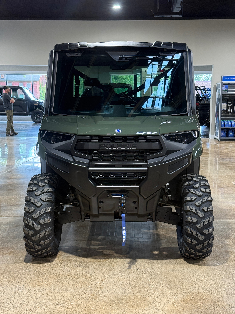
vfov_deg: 39.7
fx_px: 434
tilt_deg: -7.0
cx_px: 118
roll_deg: -0.4
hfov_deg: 30.3
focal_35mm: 48
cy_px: 157
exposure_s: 1/60
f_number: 1.78
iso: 160
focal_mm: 6.76
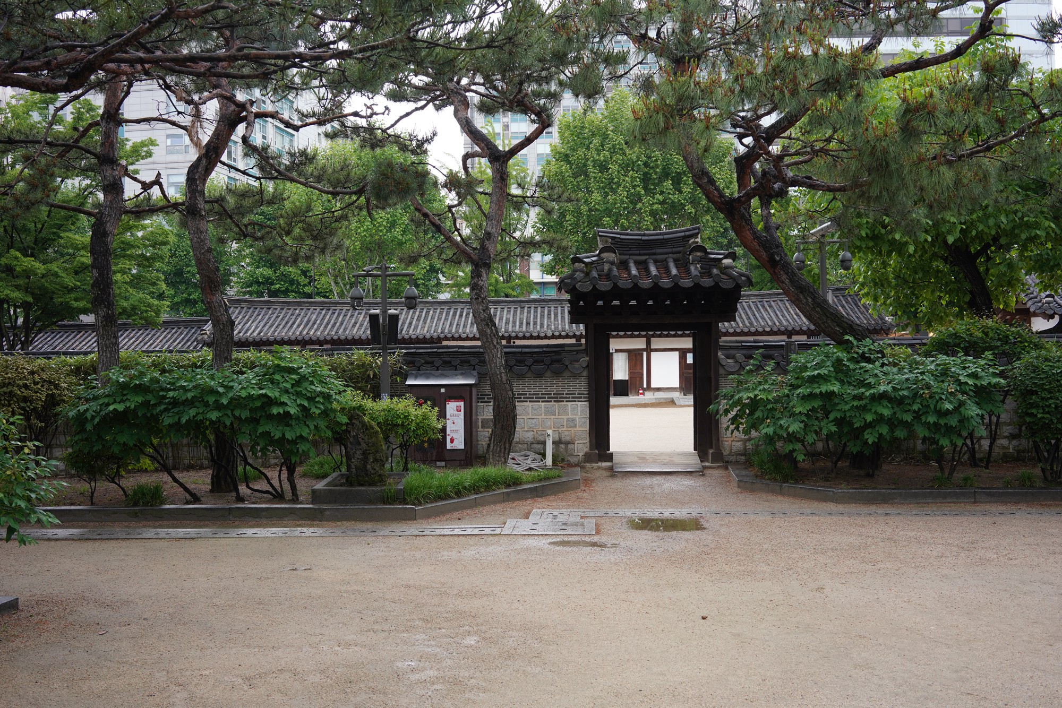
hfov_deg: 54.4
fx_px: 1033
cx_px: 531
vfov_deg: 37.9
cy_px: 354
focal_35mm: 35
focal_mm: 35
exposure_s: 1/100
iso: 400
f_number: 6.3
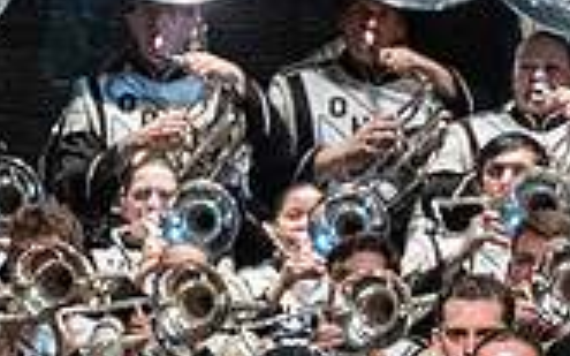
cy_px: 518
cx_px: -397
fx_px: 12501
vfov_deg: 1.6
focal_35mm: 805
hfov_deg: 2.6
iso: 4000
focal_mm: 150
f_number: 4
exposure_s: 1/500
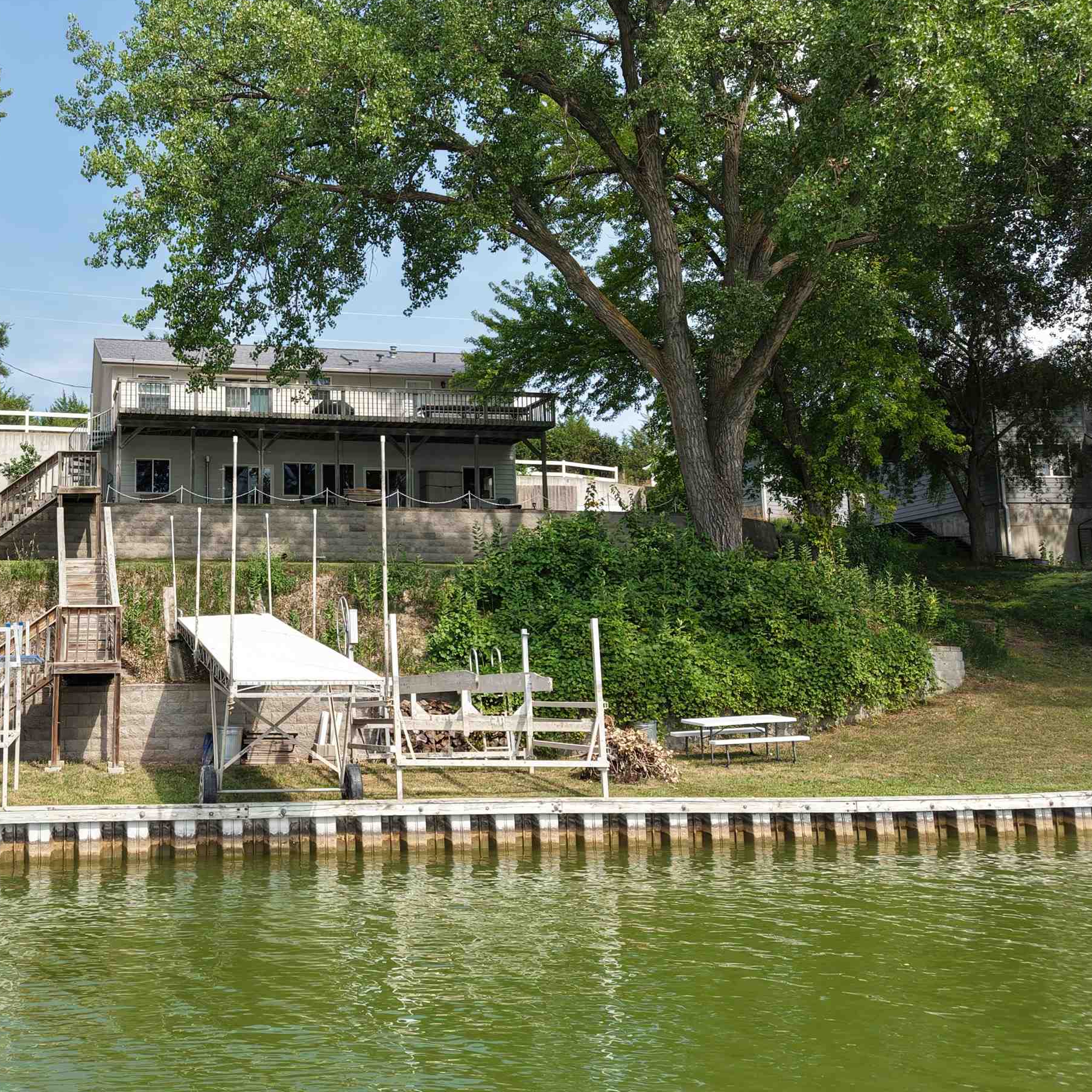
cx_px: 271
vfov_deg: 46.0
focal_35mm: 36
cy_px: 494
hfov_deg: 44.5
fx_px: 1285
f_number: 1.8
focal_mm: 8.67
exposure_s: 1/1600
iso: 140
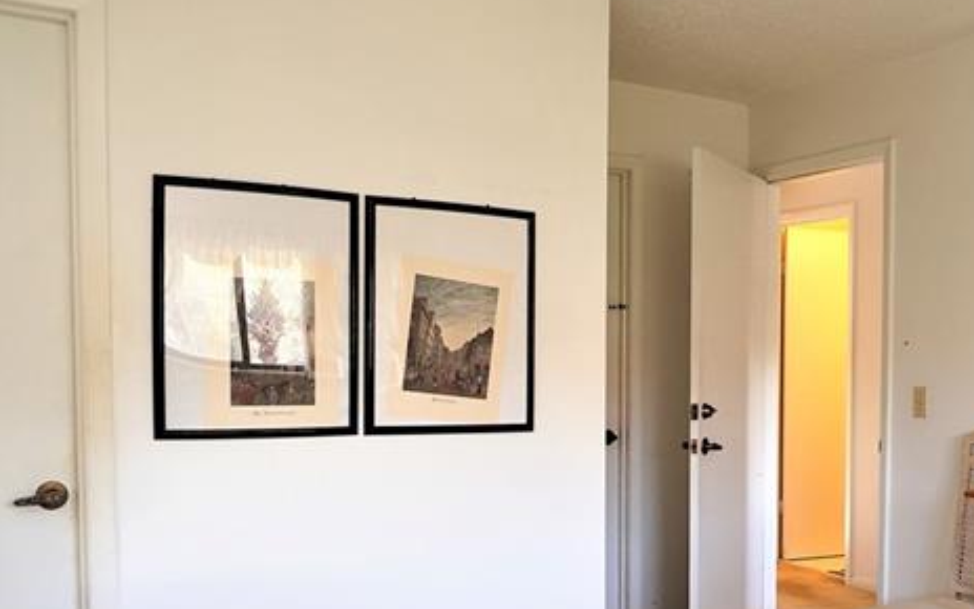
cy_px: 414
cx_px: 768
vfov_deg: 34.9
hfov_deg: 50.9
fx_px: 956
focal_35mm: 36
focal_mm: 16
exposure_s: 1/160
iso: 1250
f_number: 4
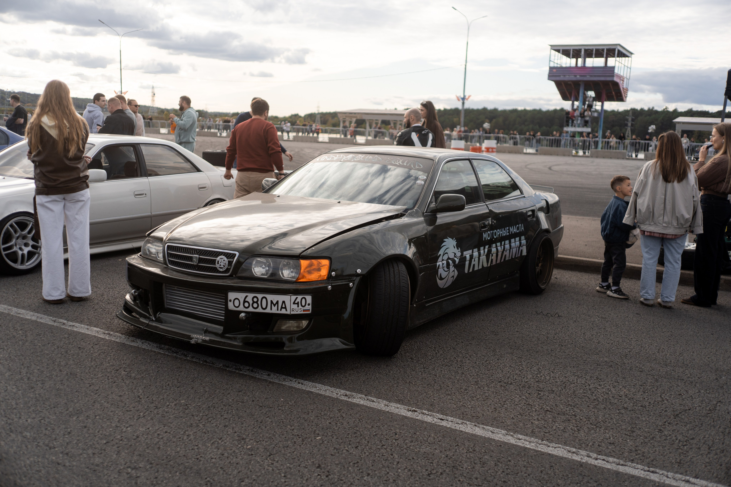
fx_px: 711
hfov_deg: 54.4
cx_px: 366
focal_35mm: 35
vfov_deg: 37.9
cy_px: 244
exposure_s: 1/2500
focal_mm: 35
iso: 100
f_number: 2.2
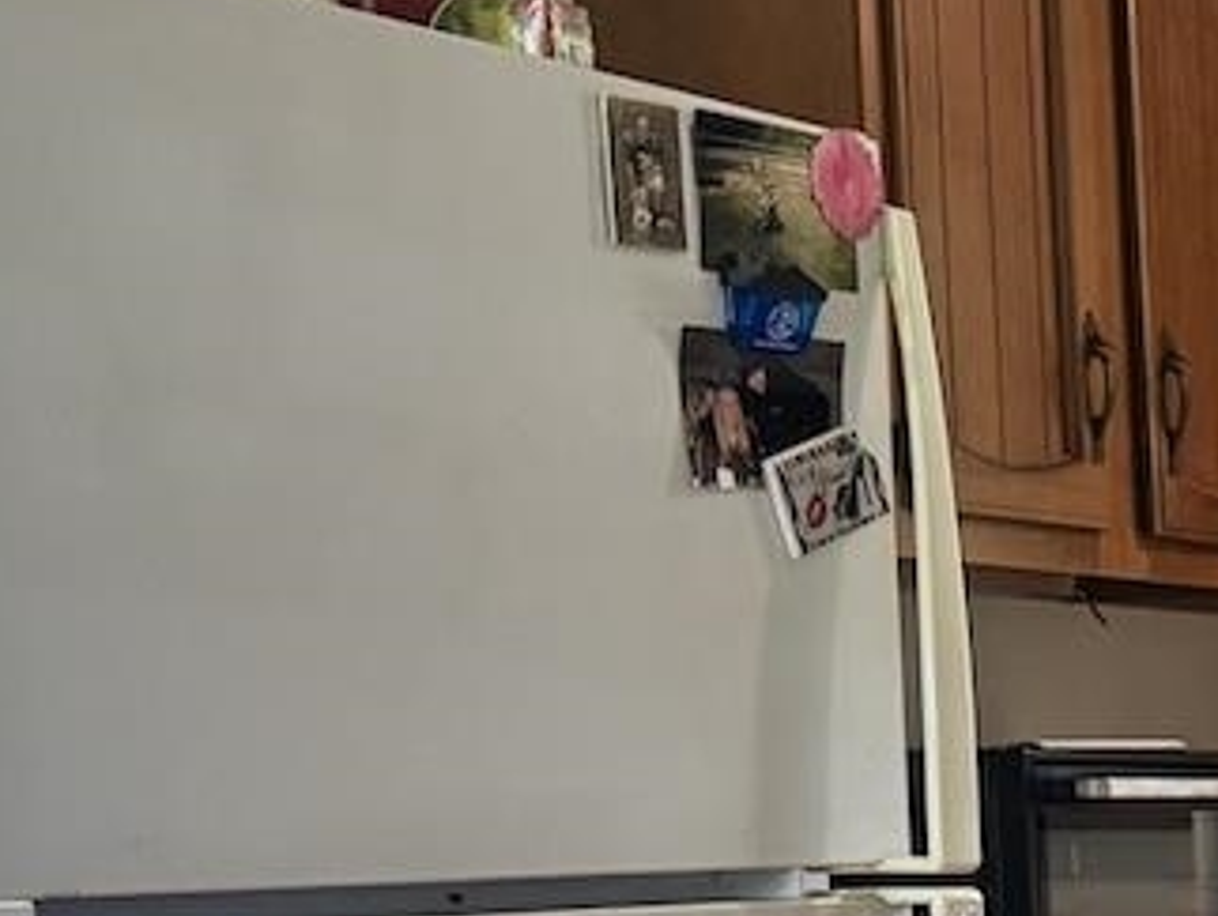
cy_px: 1101
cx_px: 2066
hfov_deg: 17.5
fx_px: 3346
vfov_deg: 15.1
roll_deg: +1.3
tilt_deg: -5.4
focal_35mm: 95
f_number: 1.78
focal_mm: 6.76
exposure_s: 1/60
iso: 400
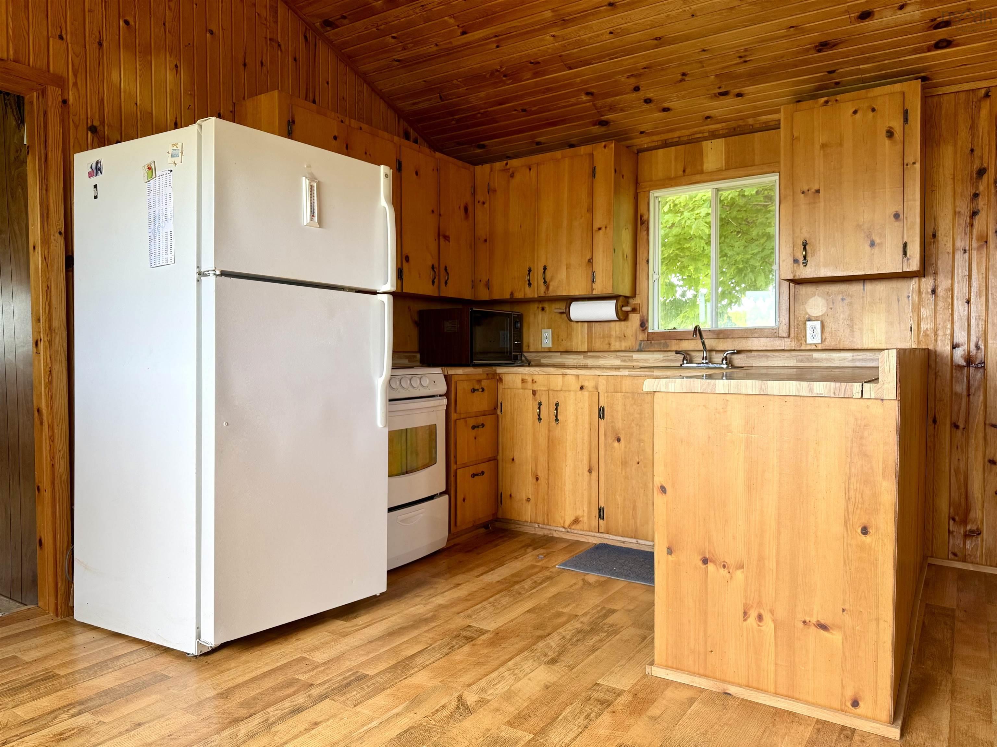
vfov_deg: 56.8
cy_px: 374
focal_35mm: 24
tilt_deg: -2.3
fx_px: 691
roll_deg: -0.1
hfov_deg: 71.6
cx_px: 498
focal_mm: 6.76
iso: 100
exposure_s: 1/121
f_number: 1.78
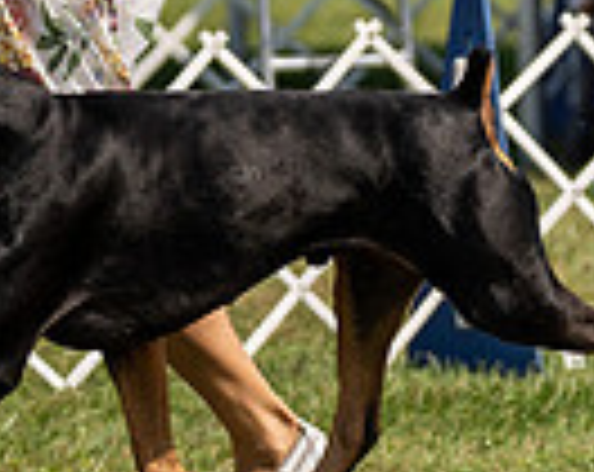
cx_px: 182
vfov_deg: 2.4
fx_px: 11051
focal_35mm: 630
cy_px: -112
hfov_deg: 3.1
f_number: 2.8
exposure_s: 1/3200
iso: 200
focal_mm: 131
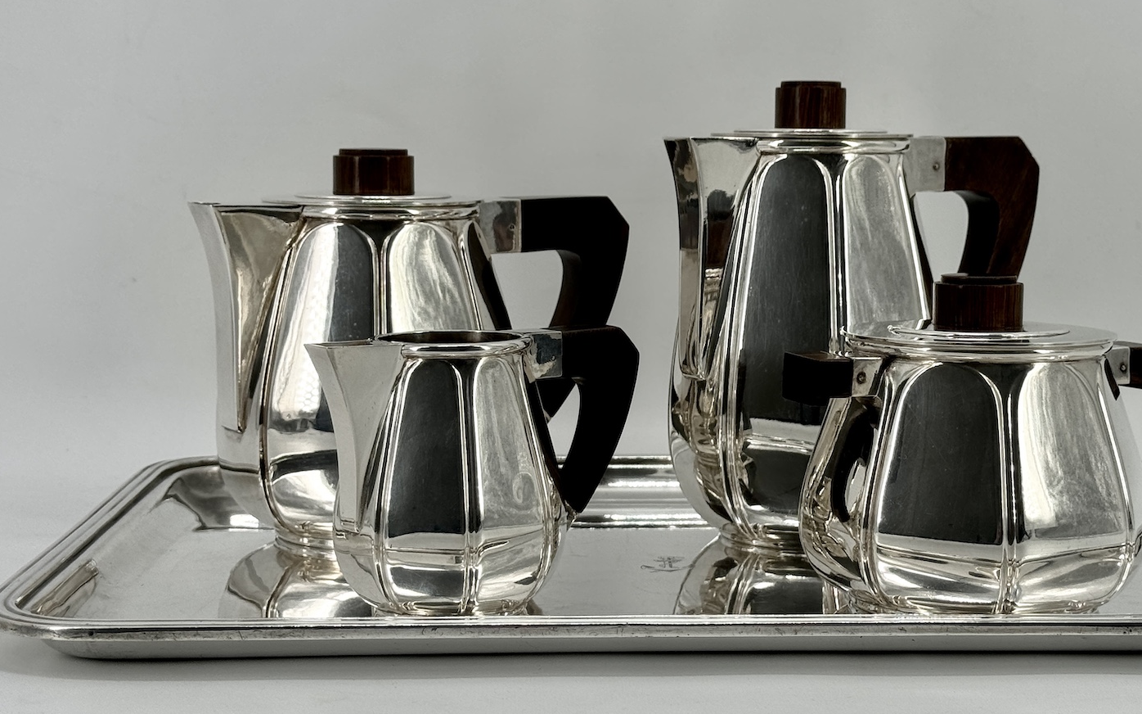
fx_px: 2178
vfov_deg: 18.6
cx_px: 675
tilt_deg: -4.5
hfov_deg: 29.3
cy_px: 305
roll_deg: -0.2
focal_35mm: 70
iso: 64
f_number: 1.78
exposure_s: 1/980
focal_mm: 6.86
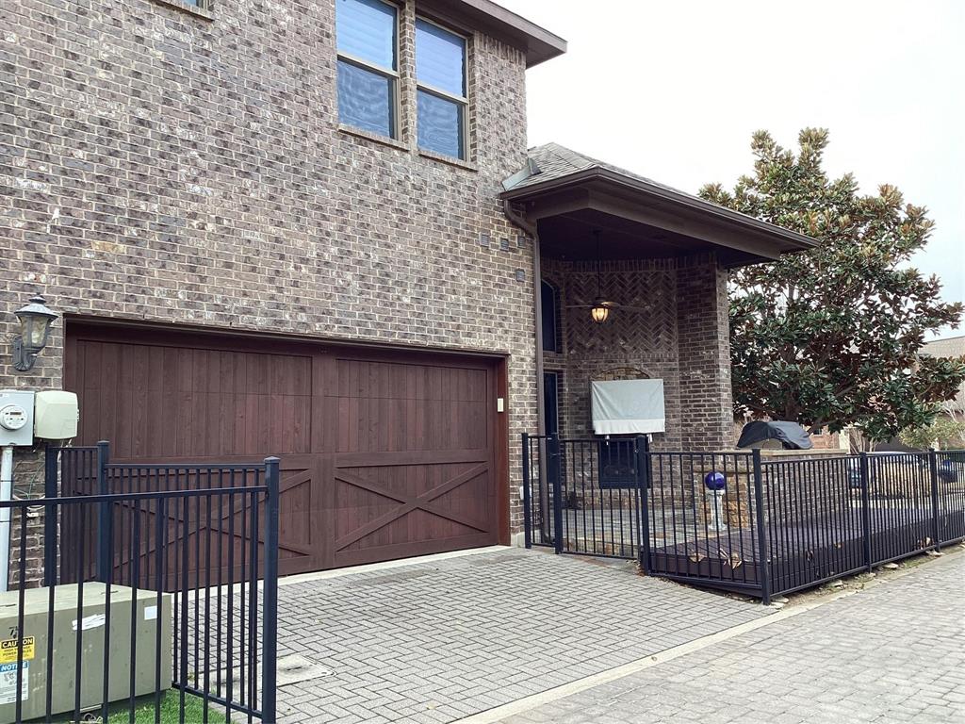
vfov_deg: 45.4
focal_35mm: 31
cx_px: 482
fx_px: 864
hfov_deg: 58.4
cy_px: 362
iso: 25
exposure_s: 1/120
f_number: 2.4
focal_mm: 3.3
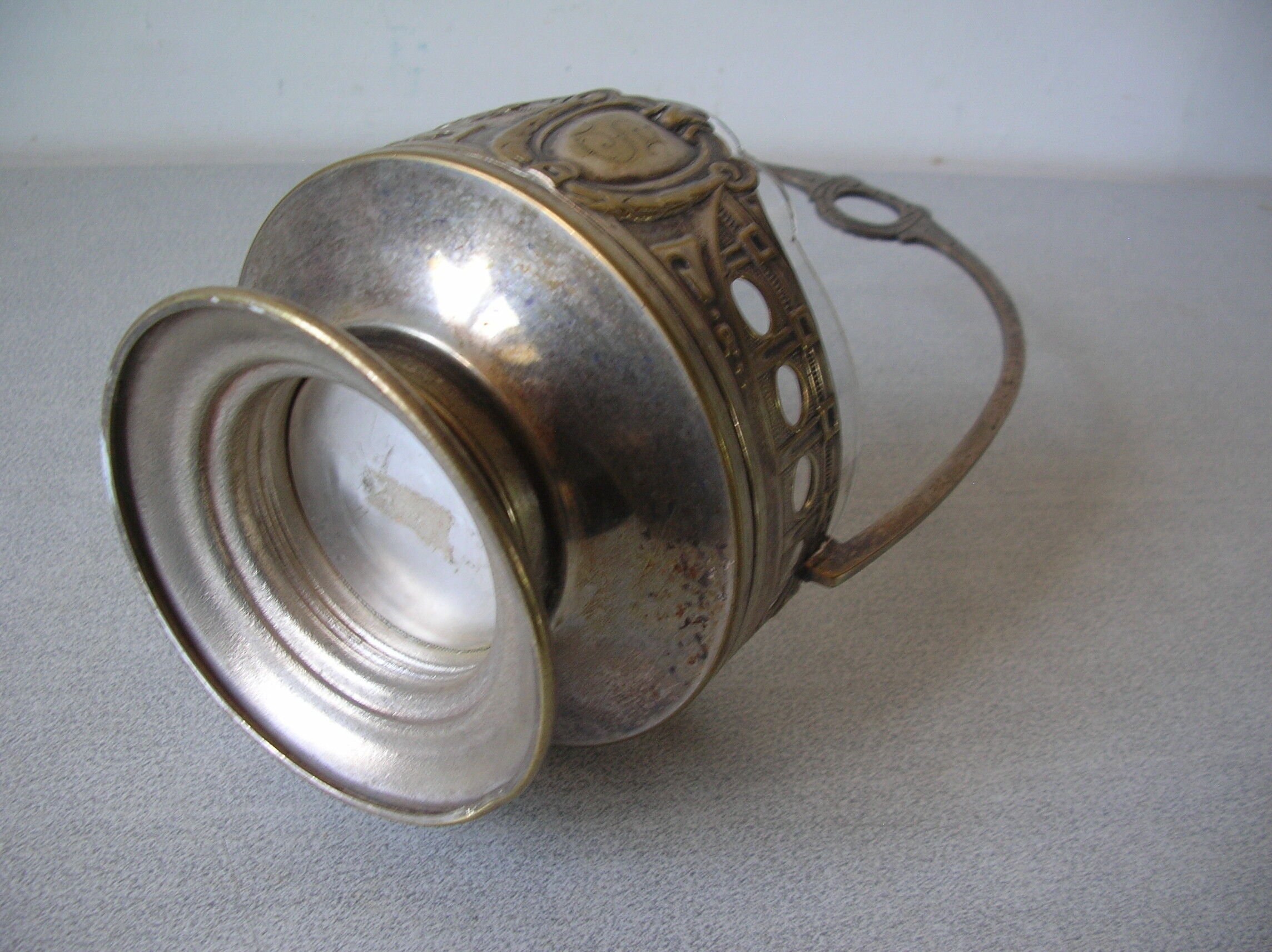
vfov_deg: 40.6
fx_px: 1285
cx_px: 636
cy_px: 476
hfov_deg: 52.7
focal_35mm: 35
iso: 50
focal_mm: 5.8
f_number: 2.8
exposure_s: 1/16.3
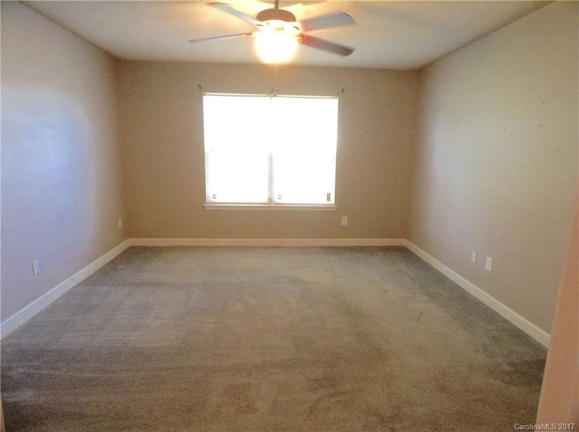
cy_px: 216
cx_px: 290
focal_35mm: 33
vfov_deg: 42.8
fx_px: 551
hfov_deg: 55.4
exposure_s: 1/24
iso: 125
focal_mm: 3.3
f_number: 2.4
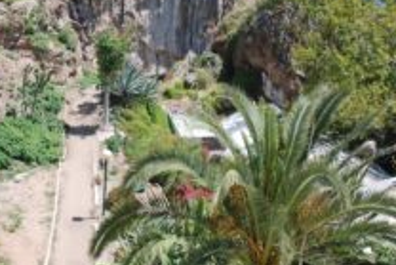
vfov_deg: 21.0
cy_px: 138
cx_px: 114
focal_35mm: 65
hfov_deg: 30.6
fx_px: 715
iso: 100
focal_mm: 18
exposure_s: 1/200
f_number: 7.1
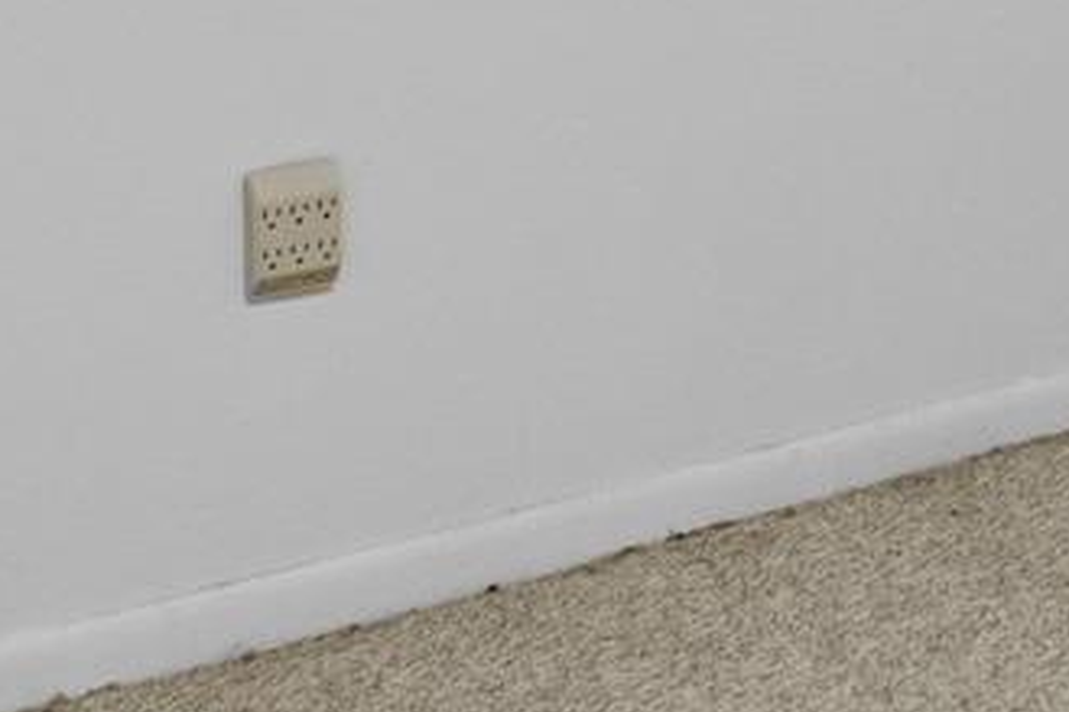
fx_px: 3383
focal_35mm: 114
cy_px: -740
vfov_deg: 10.9
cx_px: 1842
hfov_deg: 15.7
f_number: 8
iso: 400
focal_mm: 10
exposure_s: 6.5
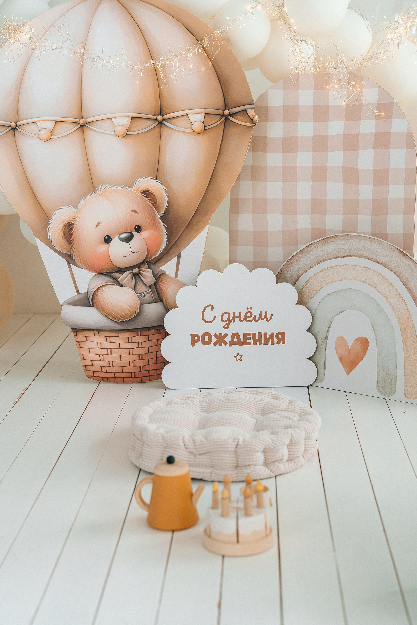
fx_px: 1094
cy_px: 293
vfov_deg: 31.9
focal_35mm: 63
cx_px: 217
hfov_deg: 21.6
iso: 320
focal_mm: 56
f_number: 3.5
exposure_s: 1/640
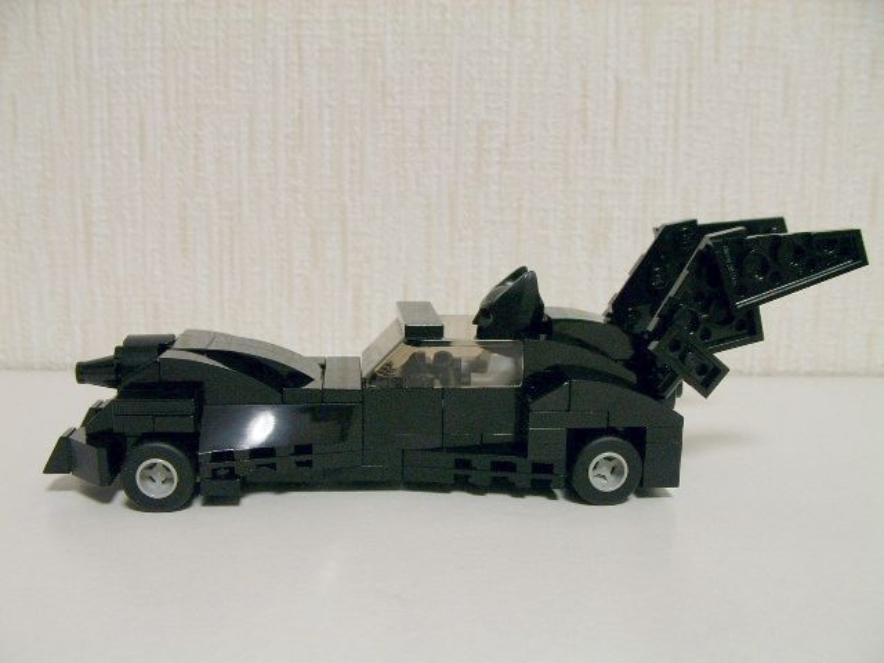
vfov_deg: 37.7
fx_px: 970
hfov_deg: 49.0
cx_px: 442
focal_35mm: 38
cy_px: 332
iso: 100
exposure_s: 1/15.2
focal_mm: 5.8
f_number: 3.5
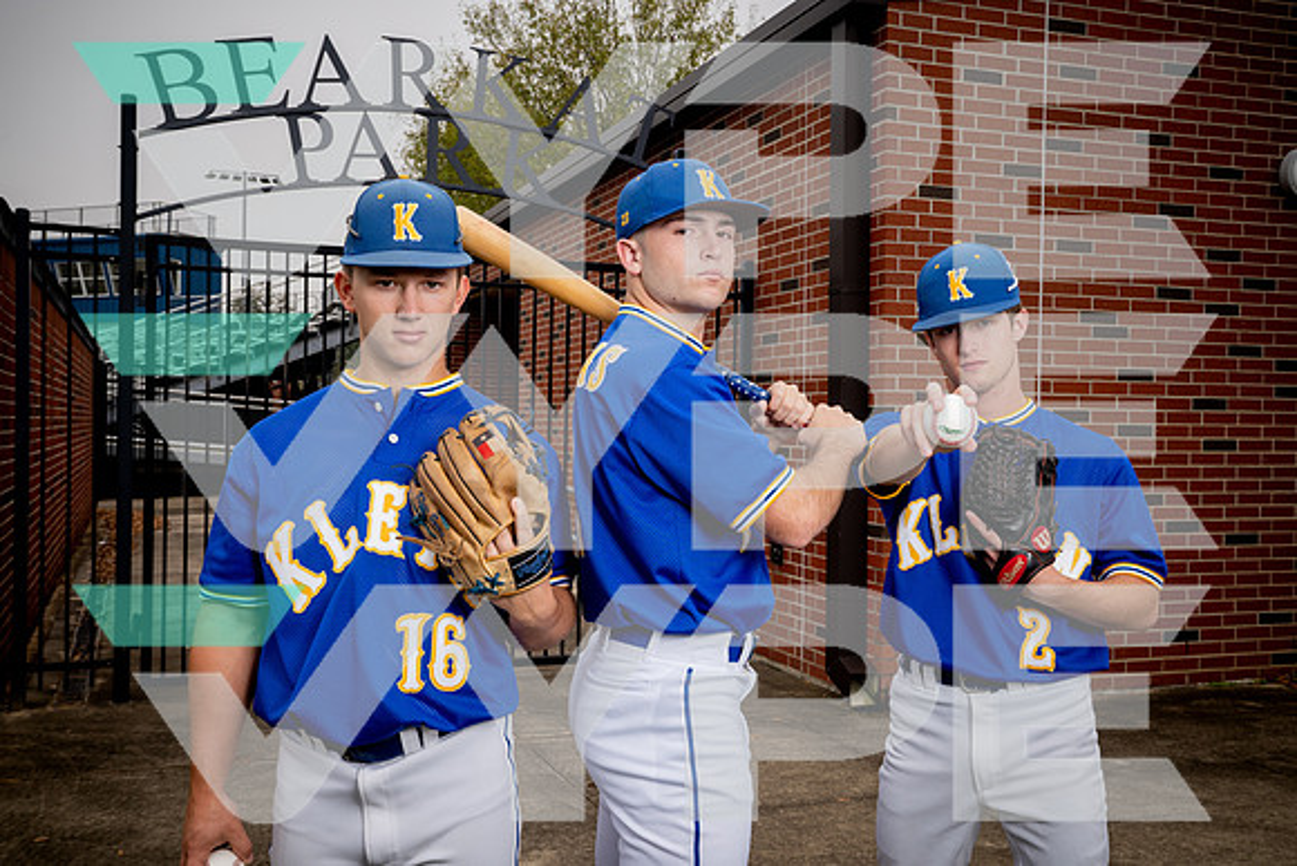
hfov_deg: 53.1
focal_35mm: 36
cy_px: 433
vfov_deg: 36.9
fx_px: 1297
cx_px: 648
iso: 400
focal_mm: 36
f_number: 11
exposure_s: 1/250
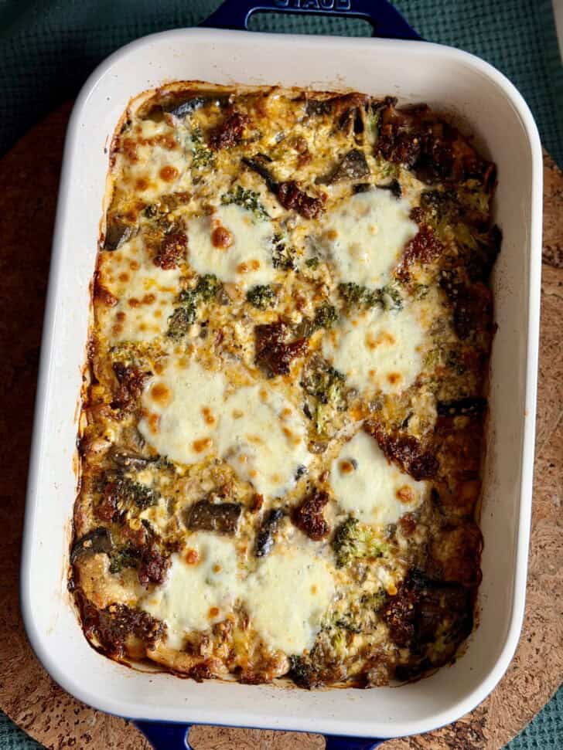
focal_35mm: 48
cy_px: 375
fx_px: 1041
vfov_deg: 39.7
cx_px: 282
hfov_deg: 30.3
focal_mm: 6.8
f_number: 1.8
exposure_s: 1/68
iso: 100
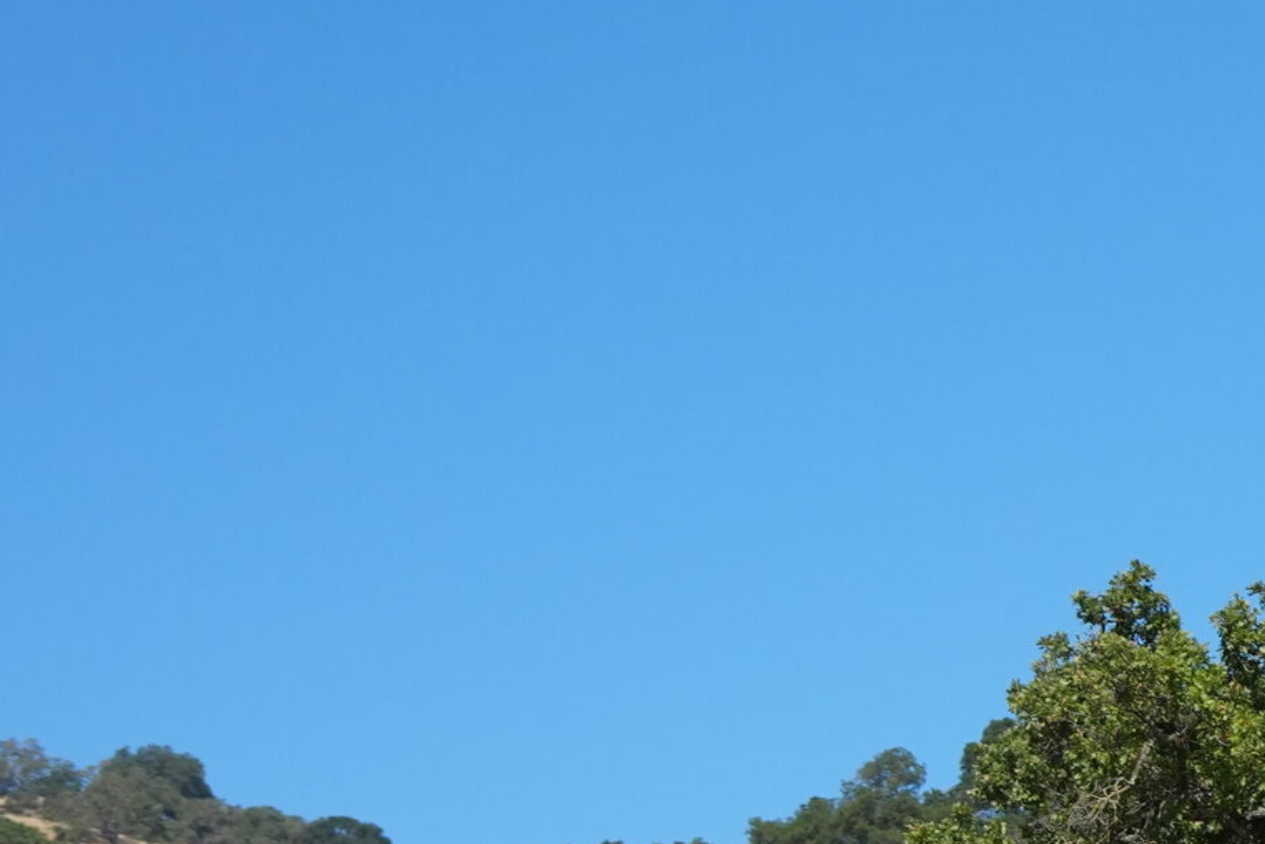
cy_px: 1531
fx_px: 8258
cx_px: 1985
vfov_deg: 5.7
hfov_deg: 8.5
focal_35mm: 235
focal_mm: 50
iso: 400
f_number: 4.5
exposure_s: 1/2500
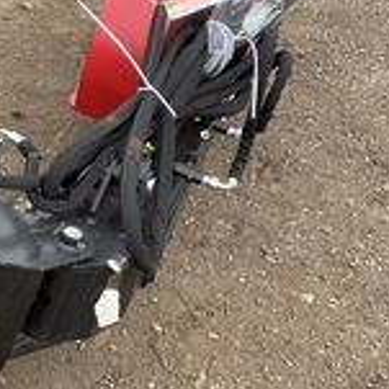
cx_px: 54
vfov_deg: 25.3
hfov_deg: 24.8
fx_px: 865
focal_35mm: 68
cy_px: 160
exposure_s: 1/514
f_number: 1.8
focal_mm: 3
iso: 25
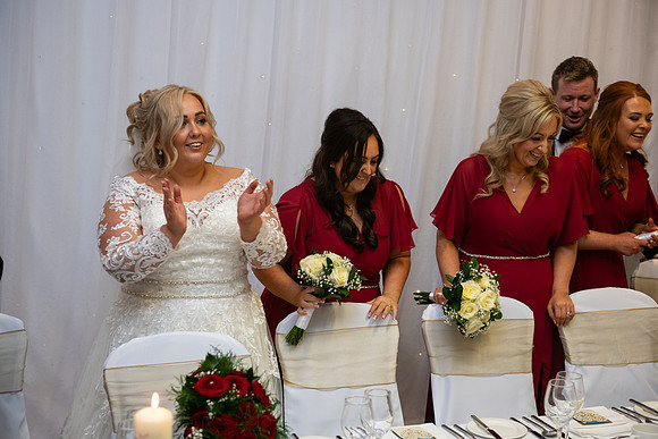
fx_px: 1005
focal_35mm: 55
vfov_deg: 24.6
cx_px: 329
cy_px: 220
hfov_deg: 36.2
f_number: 3.5
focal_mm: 55
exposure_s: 1/160
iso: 800
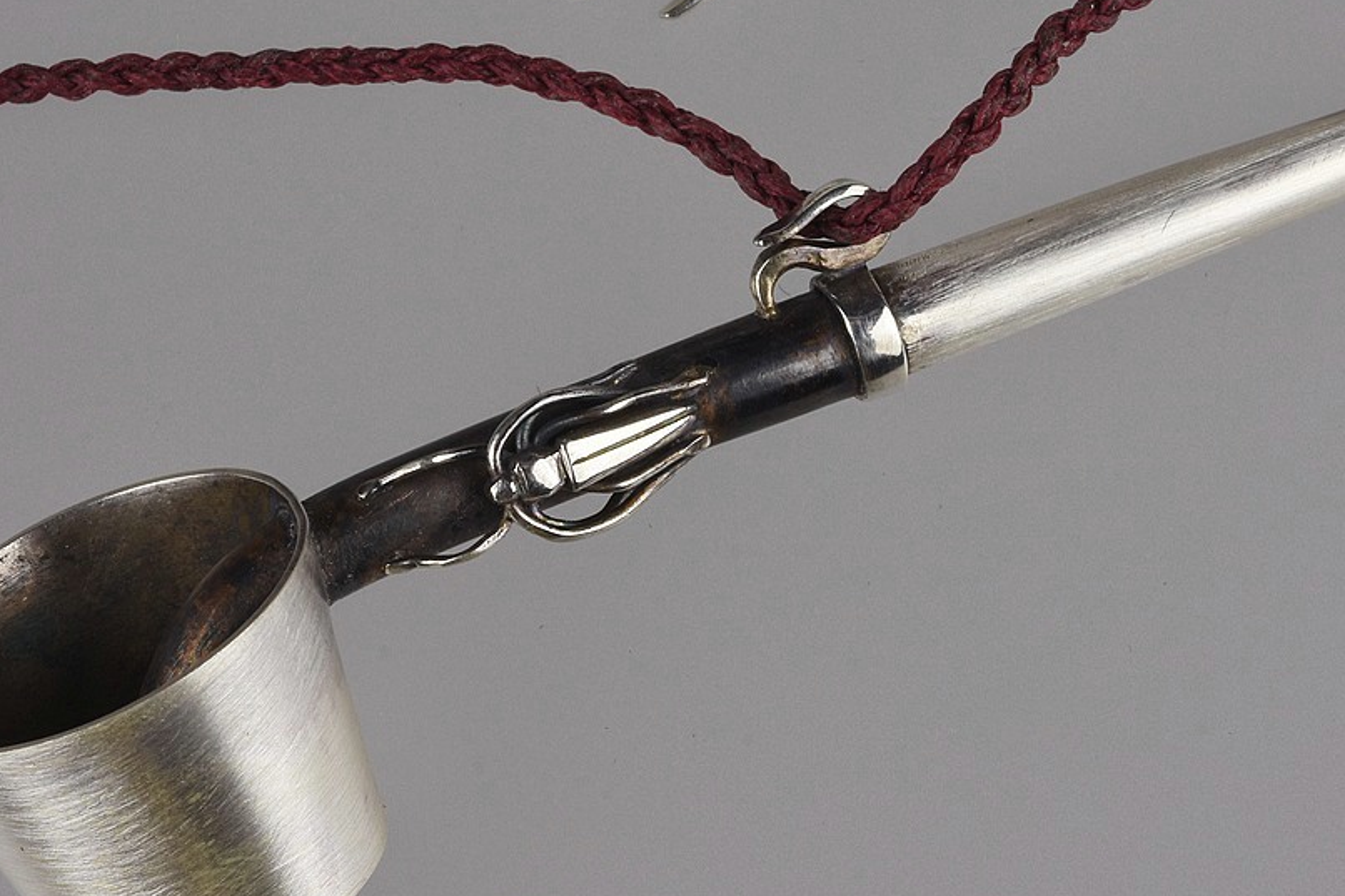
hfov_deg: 15.3
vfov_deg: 10.2
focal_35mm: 134
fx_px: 5005
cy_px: 379
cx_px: 801
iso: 125
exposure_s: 1/25
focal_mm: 60
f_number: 22
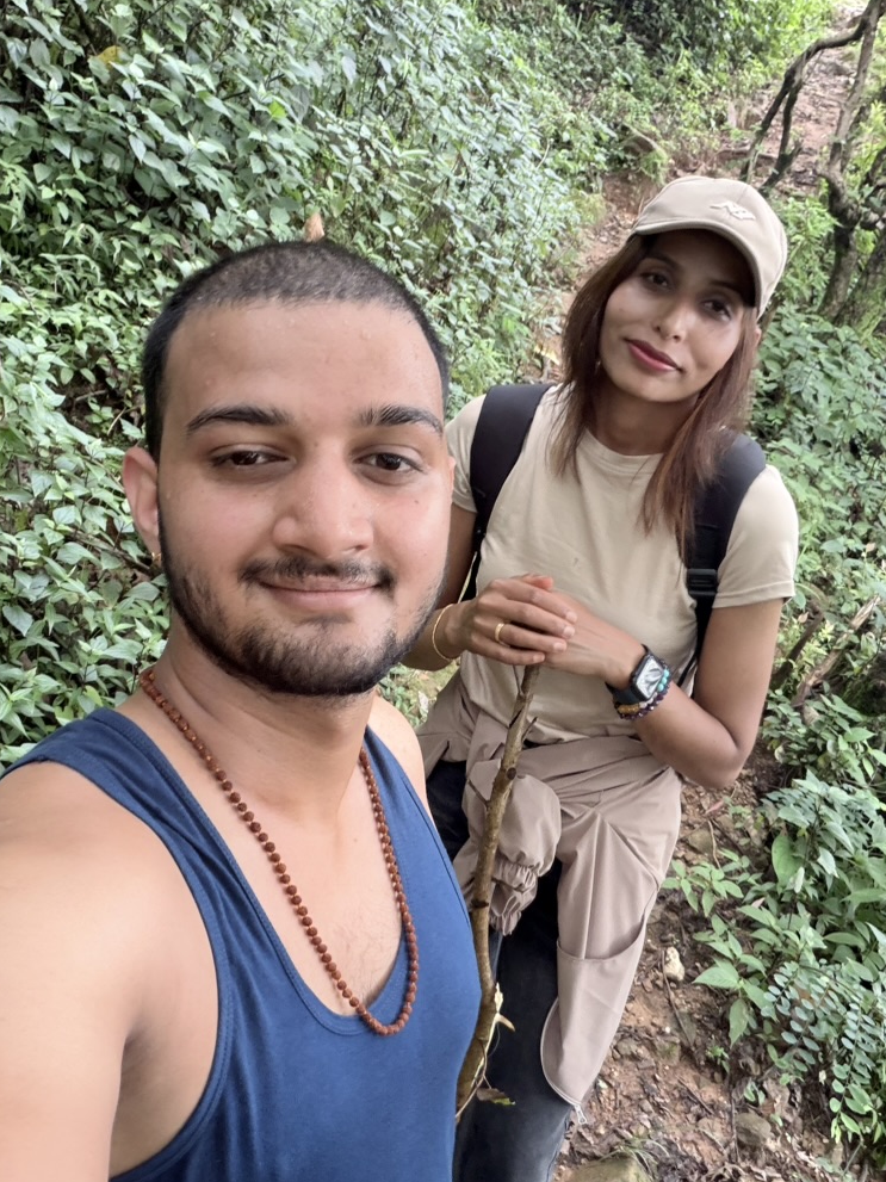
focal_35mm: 31
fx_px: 1058
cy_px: 607
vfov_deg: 58.3
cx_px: 447
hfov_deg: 45.4
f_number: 1.9
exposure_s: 1/60
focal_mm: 2.71
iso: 125
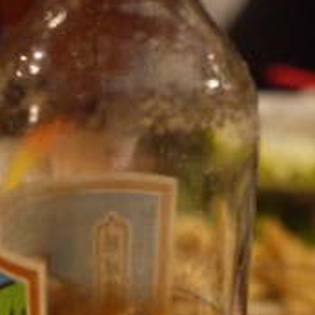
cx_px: 131
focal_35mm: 92
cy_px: 359
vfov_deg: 18.1
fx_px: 947
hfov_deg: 18.9
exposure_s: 1/25
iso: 800
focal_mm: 20
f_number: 1.7
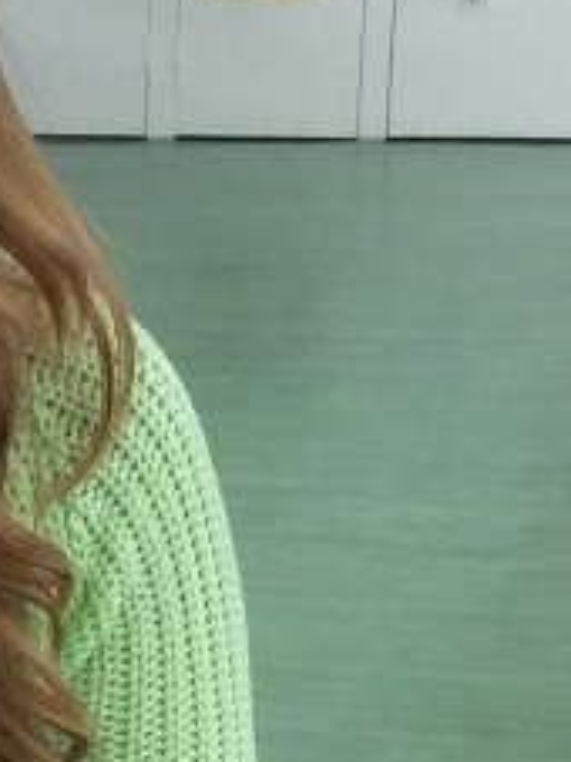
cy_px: 796
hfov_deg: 9.8
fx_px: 3192
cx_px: -341
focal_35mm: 145
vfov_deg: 13.4
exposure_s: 1/25
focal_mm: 3.3
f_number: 2.4
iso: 80
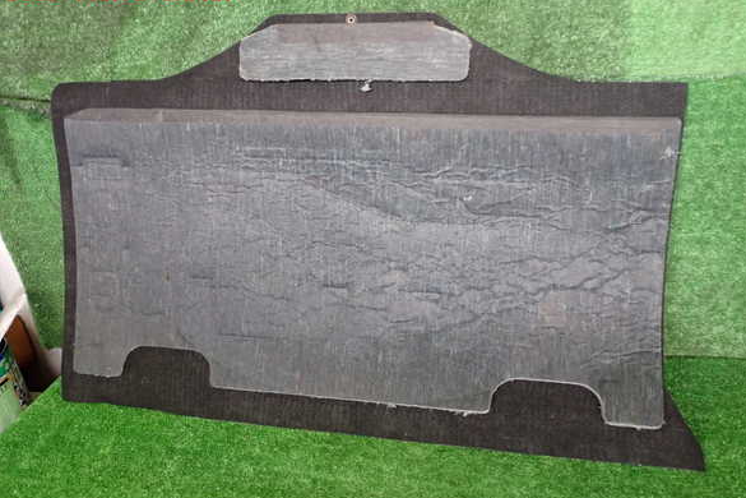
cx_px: 381
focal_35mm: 32
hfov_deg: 58.7
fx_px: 663
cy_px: 263
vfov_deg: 41.1
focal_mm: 5.4
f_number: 2.3
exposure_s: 1/30
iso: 400
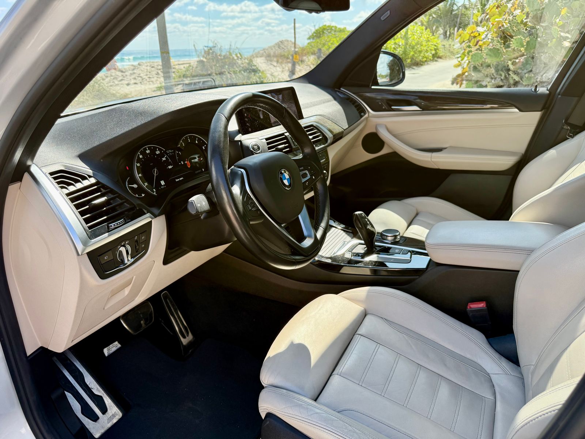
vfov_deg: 56.8
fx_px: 406
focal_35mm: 24
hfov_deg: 71.6
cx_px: 292
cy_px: 220
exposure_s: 1/1032
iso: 100
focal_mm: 6.76
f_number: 1.78
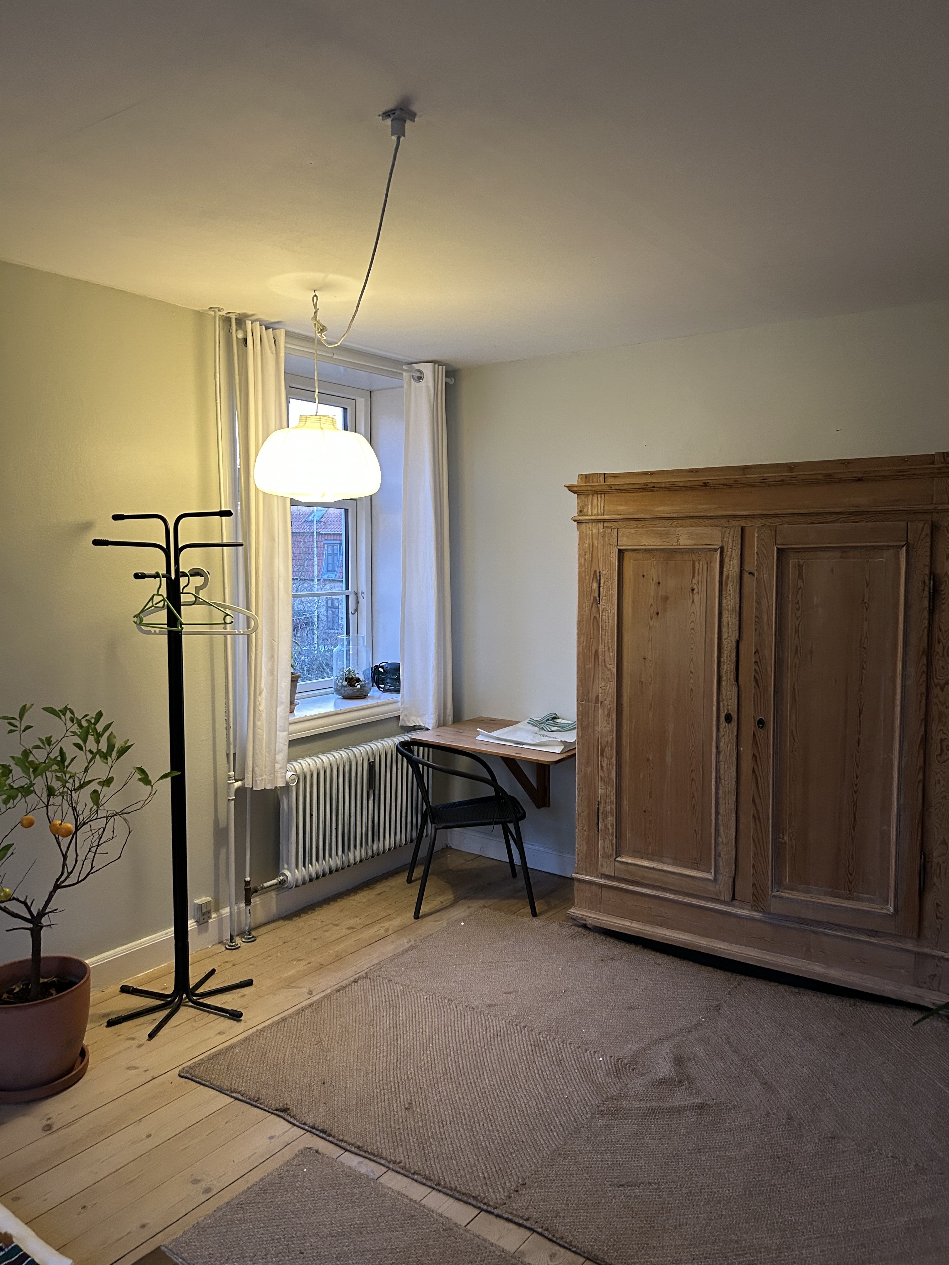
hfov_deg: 53.1
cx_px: 474
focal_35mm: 26
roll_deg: +0.1
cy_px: 632
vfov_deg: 67.3
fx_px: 950
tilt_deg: -5.6
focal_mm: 5.7
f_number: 1.5
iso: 320
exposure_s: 1/50
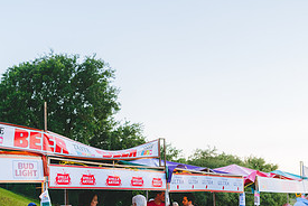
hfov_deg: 33.8
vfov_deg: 22.4
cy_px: 194
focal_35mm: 59
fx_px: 505
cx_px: 125
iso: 64
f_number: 3.5
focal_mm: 28
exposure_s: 1/160
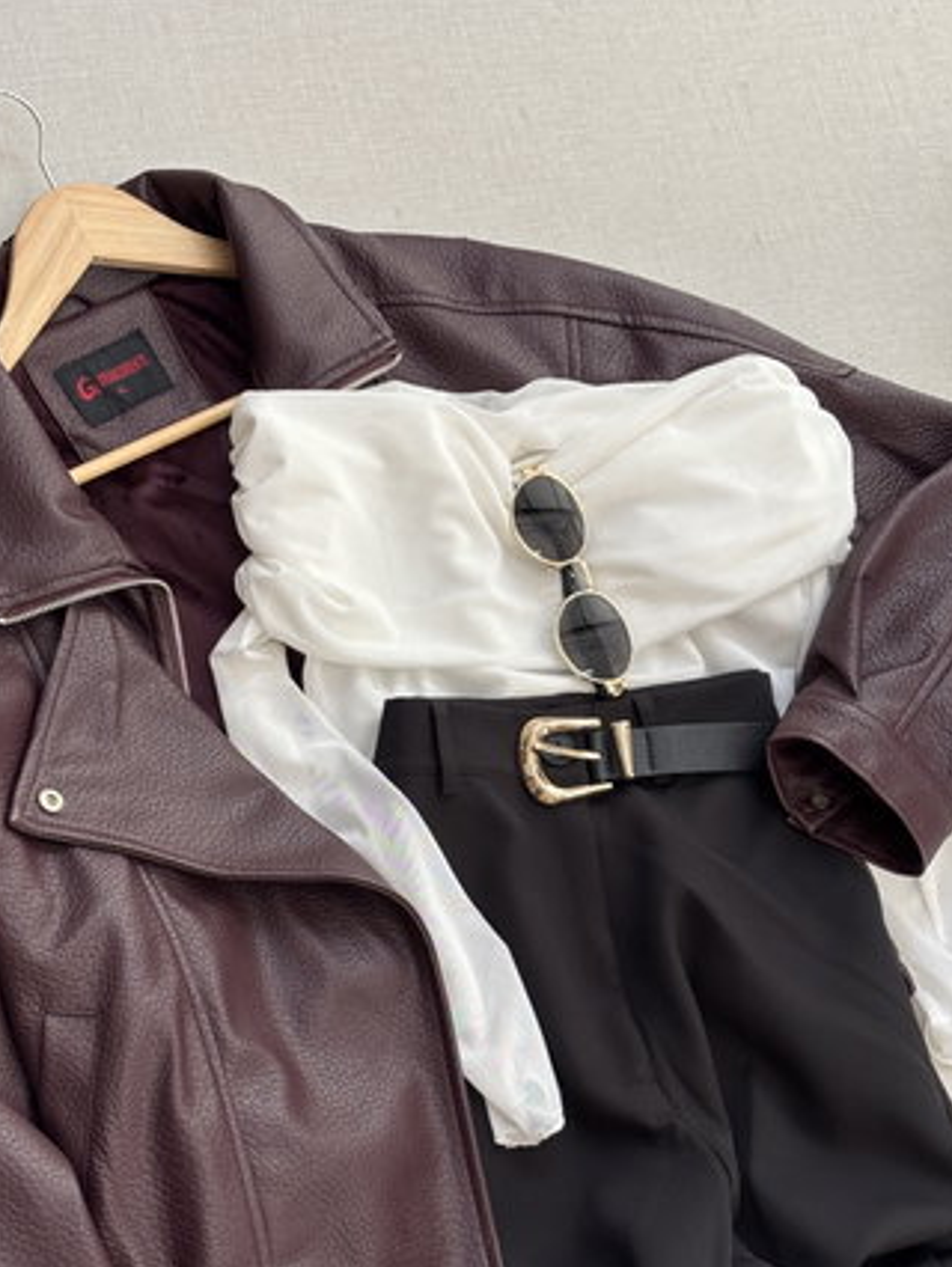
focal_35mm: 65
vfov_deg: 29.7
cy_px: 781
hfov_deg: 22.6
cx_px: 372
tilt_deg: -66.3
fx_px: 2381
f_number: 1.6
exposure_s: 1/50
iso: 32
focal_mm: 5.96
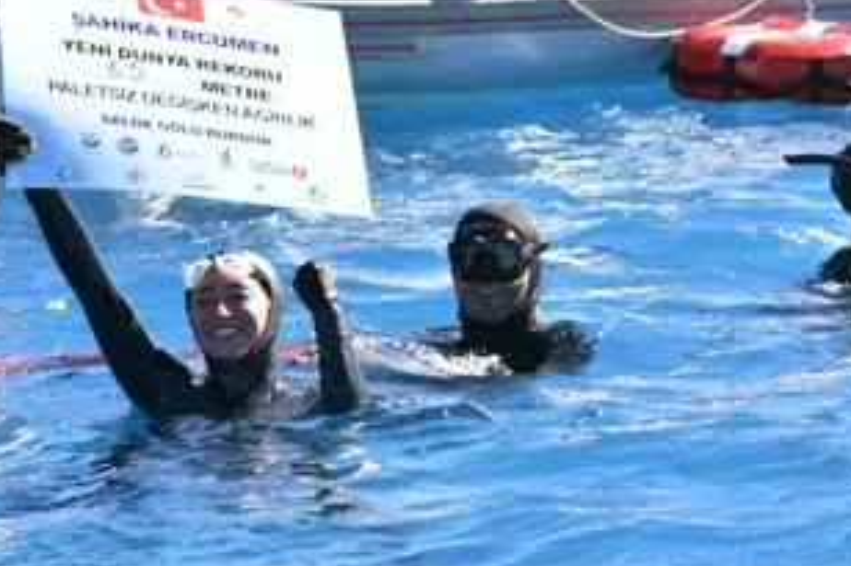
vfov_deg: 6.9
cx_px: 315
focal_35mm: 200
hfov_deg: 10.3
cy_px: 214
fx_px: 4725
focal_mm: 70
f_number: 4
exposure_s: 1/1000
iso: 320
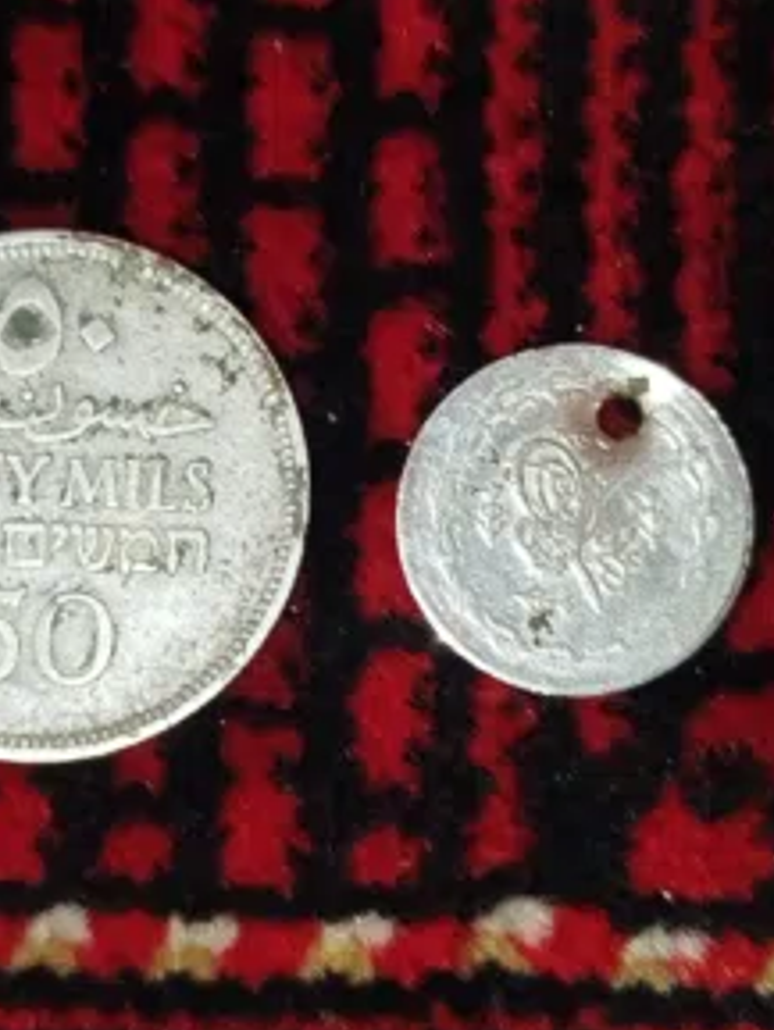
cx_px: 317
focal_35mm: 76
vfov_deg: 25.6
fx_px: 2264
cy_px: 481
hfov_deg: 19.4
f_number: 1.7
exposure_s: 1/50
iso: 200
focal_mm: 5.31
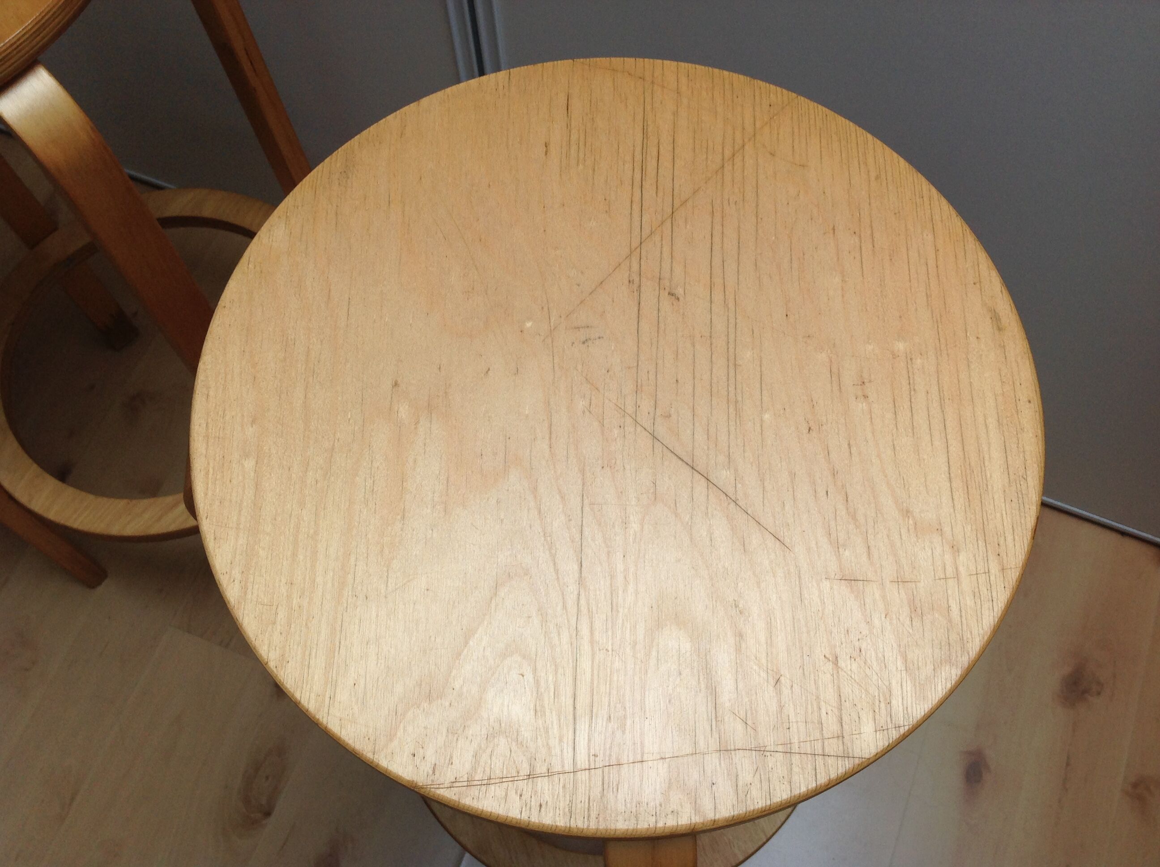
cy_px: 434
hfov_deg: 52.7
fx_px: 1171
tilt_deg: -66.3
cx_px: 580
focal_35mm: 35
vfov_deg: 40.6
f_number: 2.4
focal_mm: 4.28
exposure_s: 1/244
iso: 50
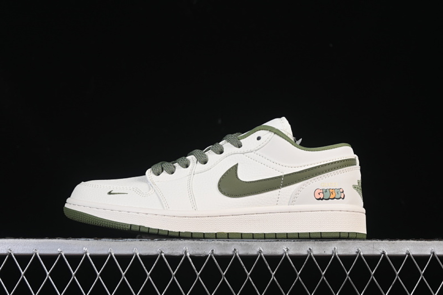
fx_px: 923
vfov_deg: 18.2
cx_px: 222
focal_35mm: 75
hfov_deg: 27.0
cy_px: 148
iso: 160
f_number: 8
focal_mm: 50
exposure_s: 1/80
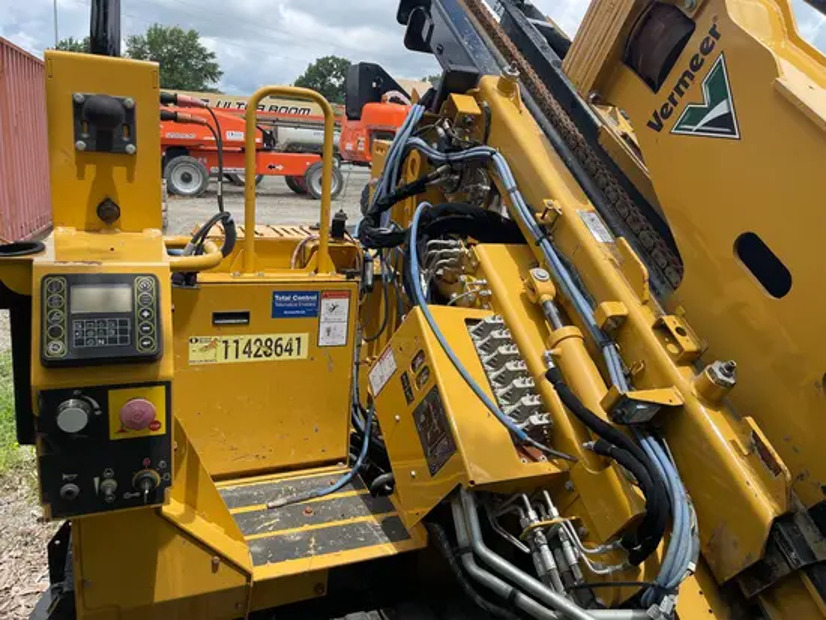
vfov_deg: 53.1
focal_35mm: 26
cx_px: 413
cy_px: 310
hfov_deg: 67.3
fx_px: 621
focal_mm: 4.2
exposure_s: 1/1949
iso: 32
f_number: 1.6
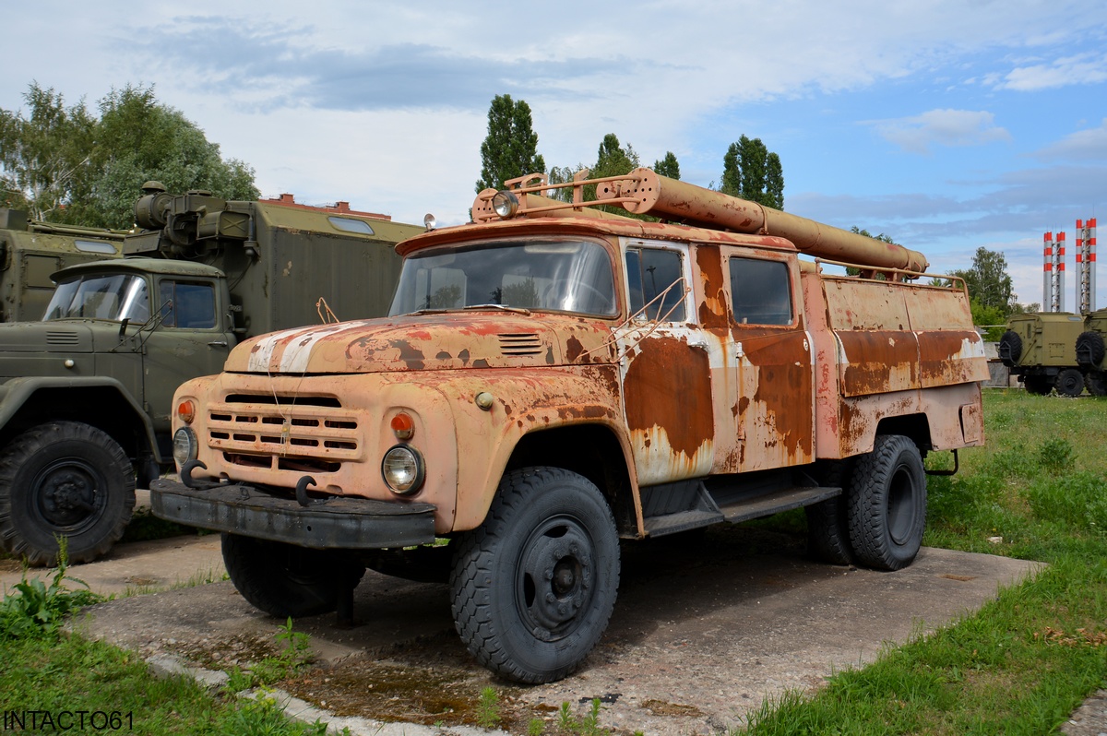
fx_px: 1014
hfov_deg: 57.3
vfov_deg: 39.9
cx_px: 554
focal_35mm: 33
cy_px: 368
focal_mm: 22
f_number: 8
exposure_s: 1/250
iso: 125
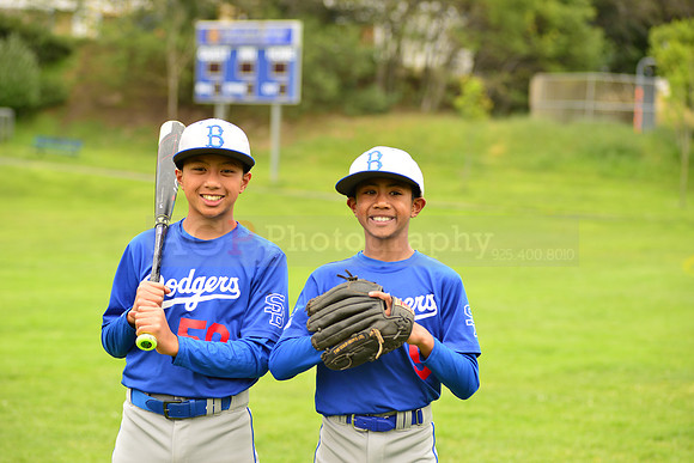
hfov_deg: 17.6
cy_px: 232
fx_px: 2237
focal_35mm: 116
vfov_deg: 11.8
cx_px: 347
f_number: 5
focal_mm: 116
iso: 160
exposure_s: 1/250
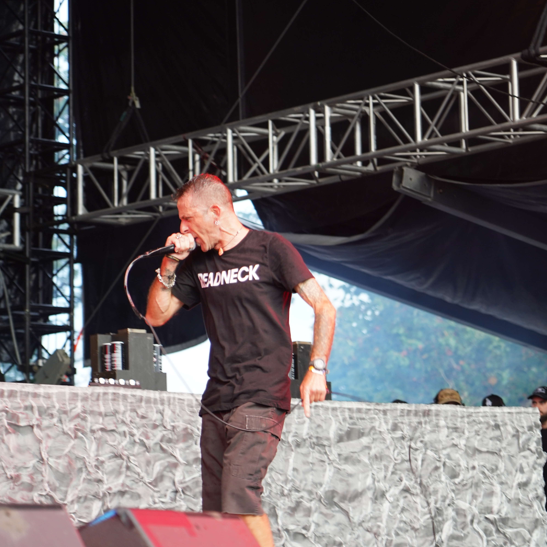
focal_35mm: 134
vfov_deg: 13.0
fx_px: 2396
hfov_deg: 13.0
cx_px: 343
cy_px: 273
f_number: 4
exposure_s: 1/125
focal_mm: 105
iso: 800
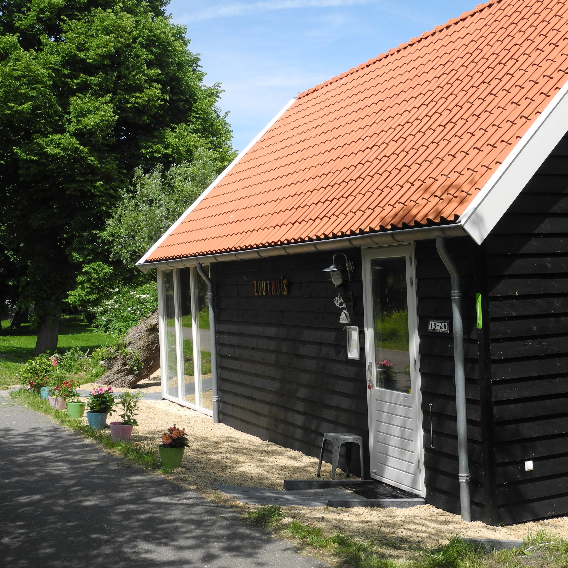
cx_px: 358
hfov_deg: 34.5
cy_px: 285
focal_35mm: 49
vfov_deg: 34.7
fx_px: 910
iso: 100
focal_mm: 8.8
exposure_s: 1/1000
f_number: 3.2
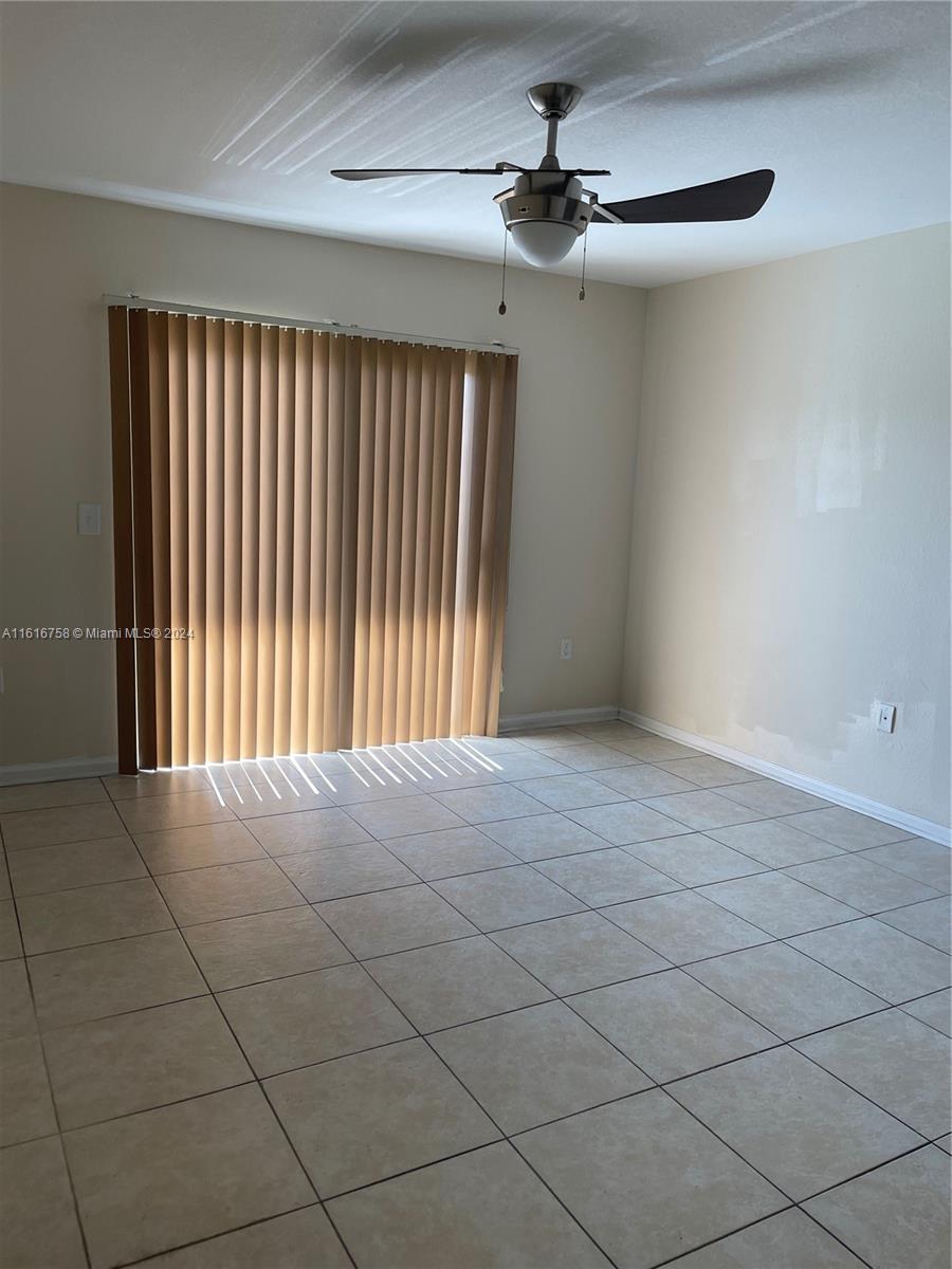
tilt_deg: -7.7
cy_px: 634
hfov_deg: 54.9
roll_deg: -2.8
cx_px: 476
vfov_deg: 69.4
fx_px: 917
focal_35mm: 25
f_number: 1.6
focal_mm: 5.1
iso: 64
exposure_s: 1/121
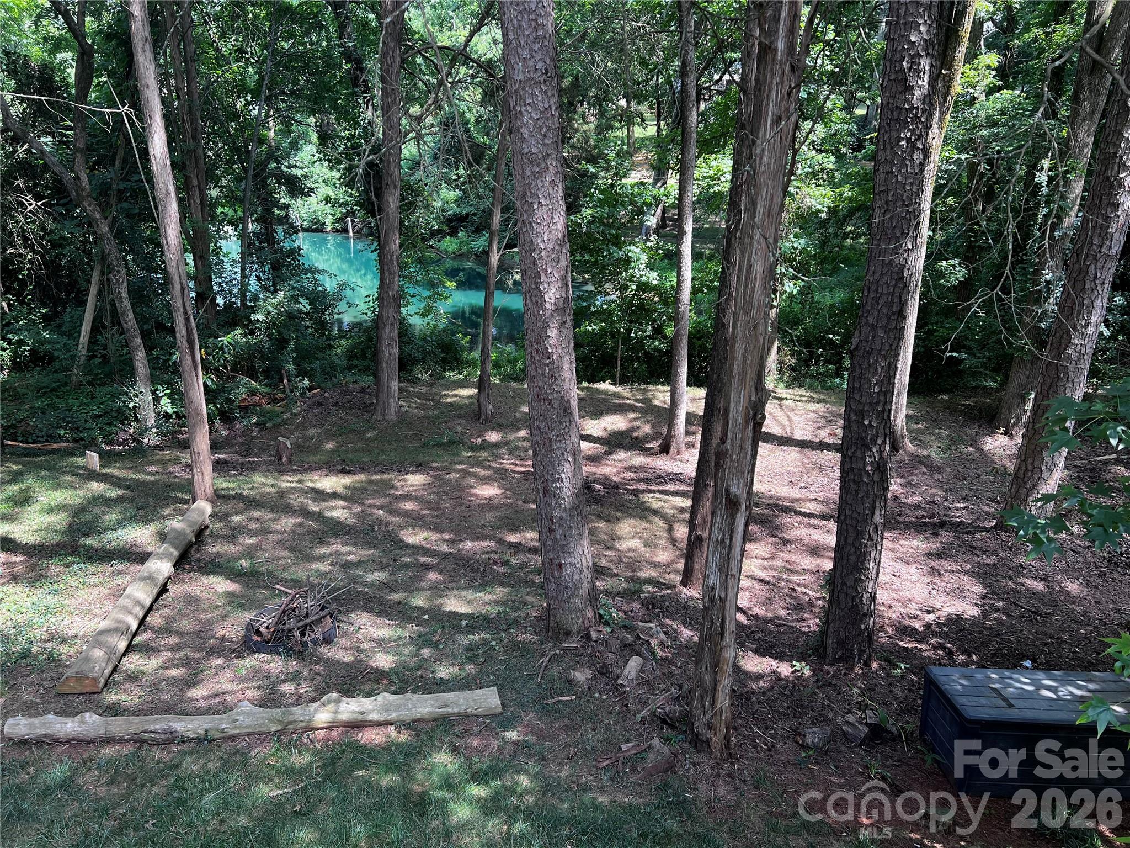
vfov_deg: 53.1
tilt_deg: -20.5
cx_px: 565
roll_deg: +0.4
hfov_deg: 67.3
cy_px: 424
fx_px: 849
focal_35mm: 26
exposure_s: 1/284
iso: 40
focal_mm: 5.7
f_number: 1.5
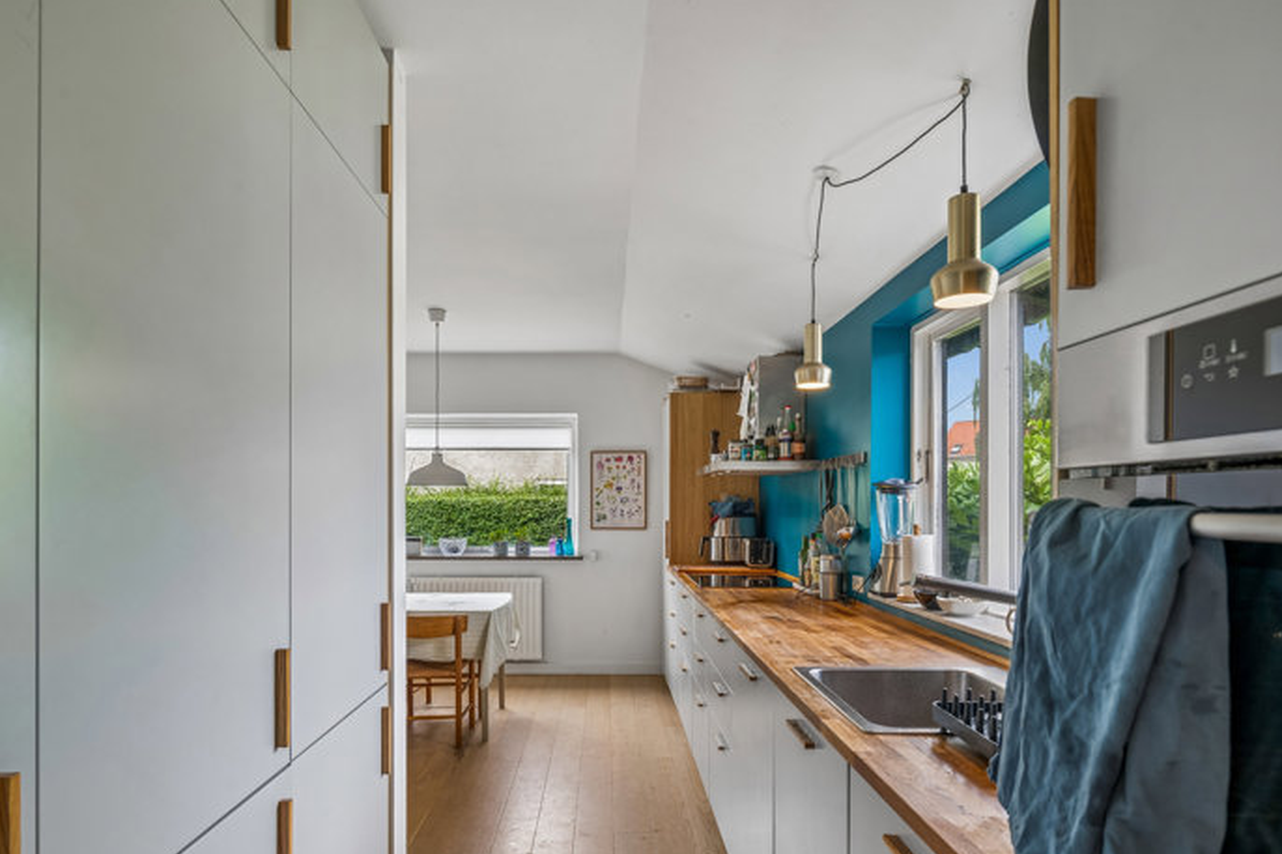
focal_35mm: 21
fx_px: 748
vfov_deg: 59.2
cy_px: 492
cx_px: 598
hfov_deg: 81.1
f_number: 8
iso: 125
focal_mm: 18
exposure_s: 1/25
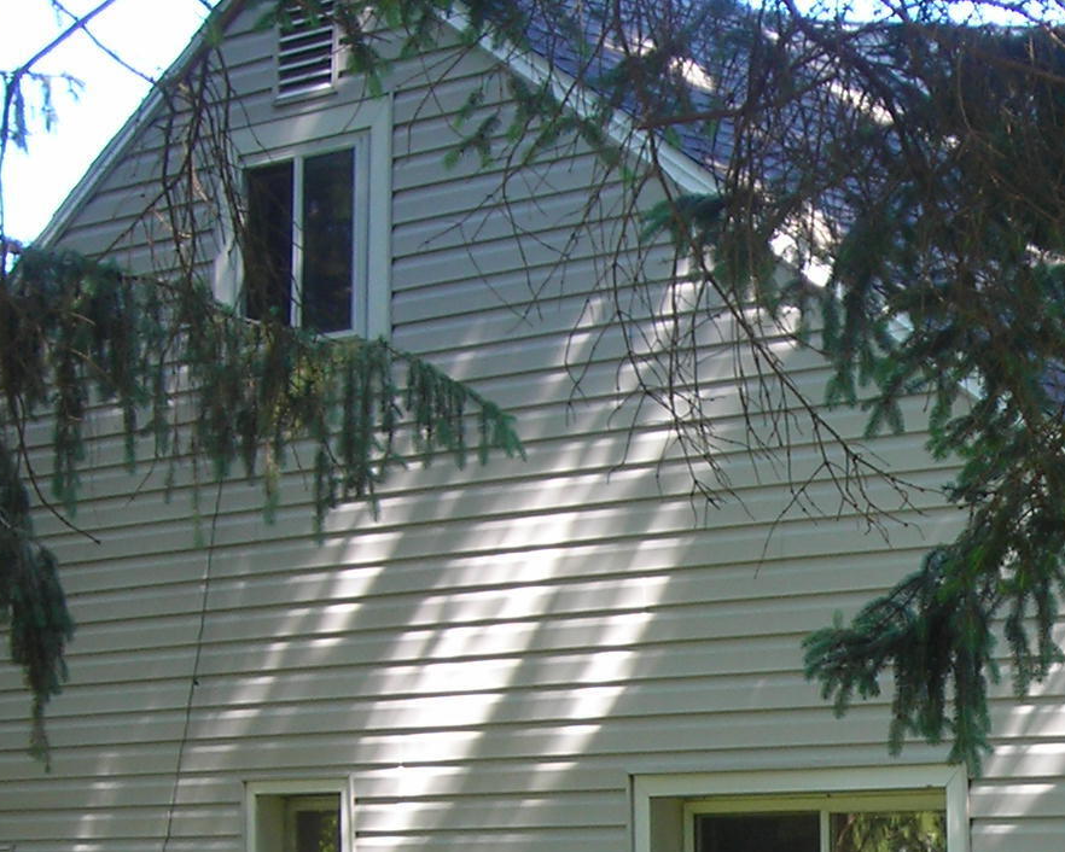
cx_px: 1140
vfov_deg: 13.9
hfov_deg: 17.1
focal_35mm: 109
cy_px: 883
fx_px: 3436
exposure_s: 1/39.4
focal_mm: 6.3
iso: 50
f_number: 3.2
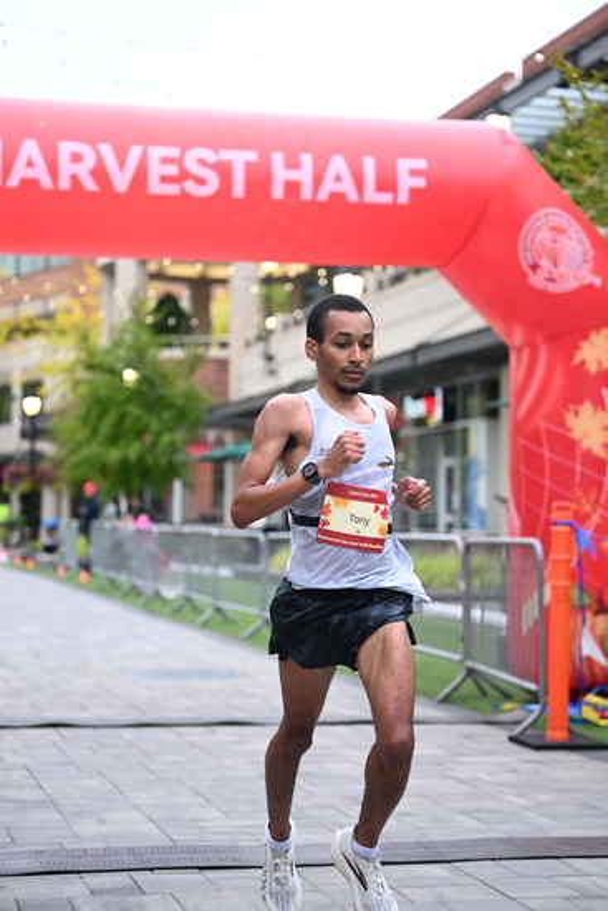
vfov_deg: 28.8
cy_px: 456
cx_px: 304
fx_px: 1772
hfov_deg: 19.5
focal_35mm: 70
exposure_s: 1/800
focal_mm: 70
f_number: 2.8
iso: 1600
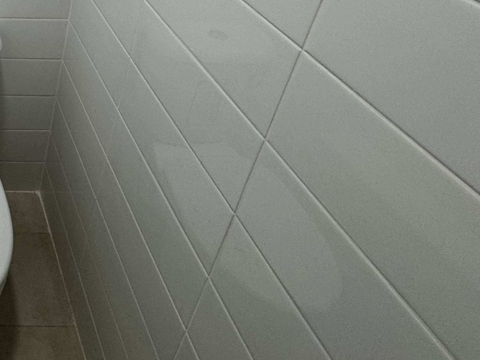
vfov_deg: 34.1
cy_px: -41
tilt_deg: -26.0
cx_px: -92
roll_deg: +0.0
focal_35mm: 36
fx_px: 499
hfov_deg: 38.4
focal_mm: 2.22
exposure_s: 1/100
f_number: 2.2
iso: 125
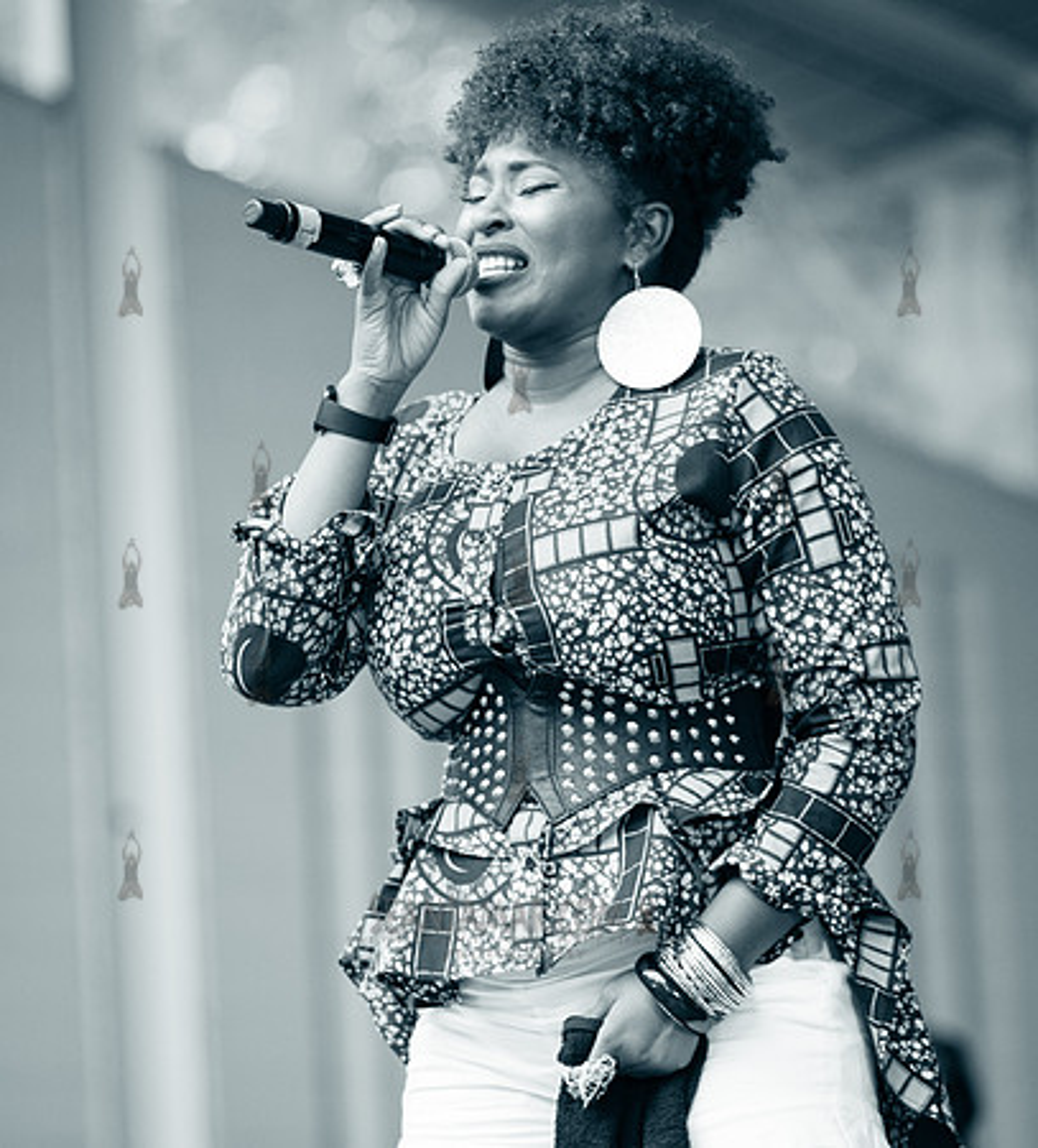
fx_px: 5973
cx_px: 557
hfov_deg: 9.9
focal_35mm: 167
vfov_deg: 11.0
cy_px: 574
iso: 1250
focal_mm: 125
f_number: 2.8
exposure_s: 1/400
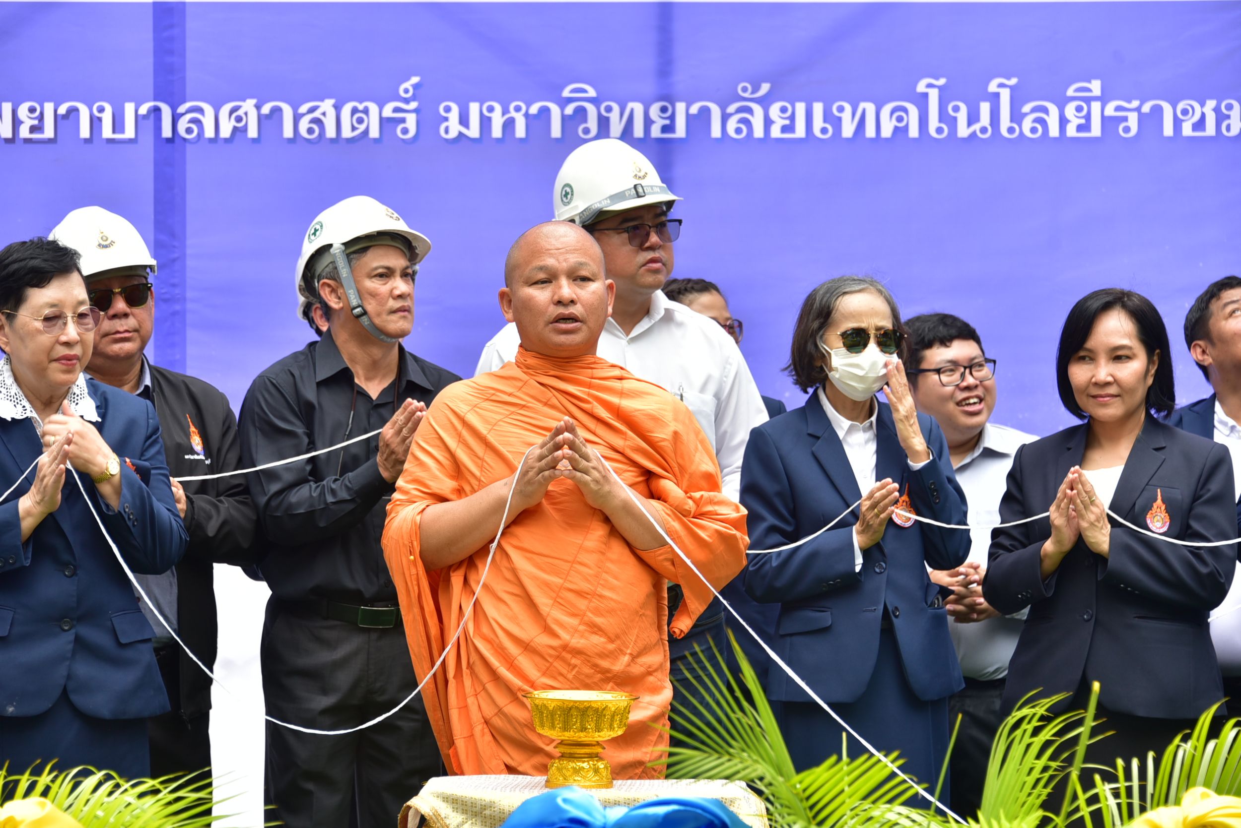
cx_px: 620
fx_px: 4655
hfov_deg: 15.2
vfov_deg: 10.2
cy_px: 414
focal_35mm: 135
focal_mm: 135
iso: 320
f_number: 5.6
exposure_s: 1/160
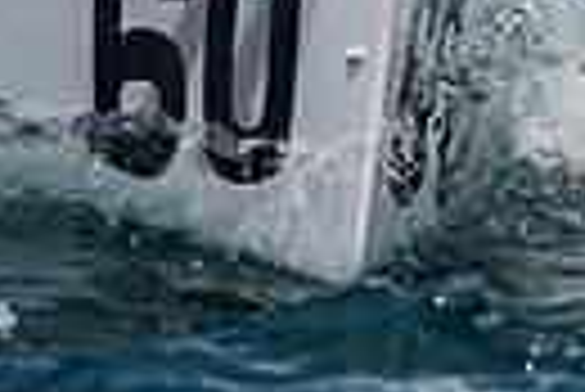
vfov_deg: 0.6
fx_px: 36896
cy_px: -382
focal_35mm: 2268
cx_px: -961
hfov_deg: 0.9
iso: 400
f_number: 6.3
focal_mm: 270
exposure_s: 1/2500
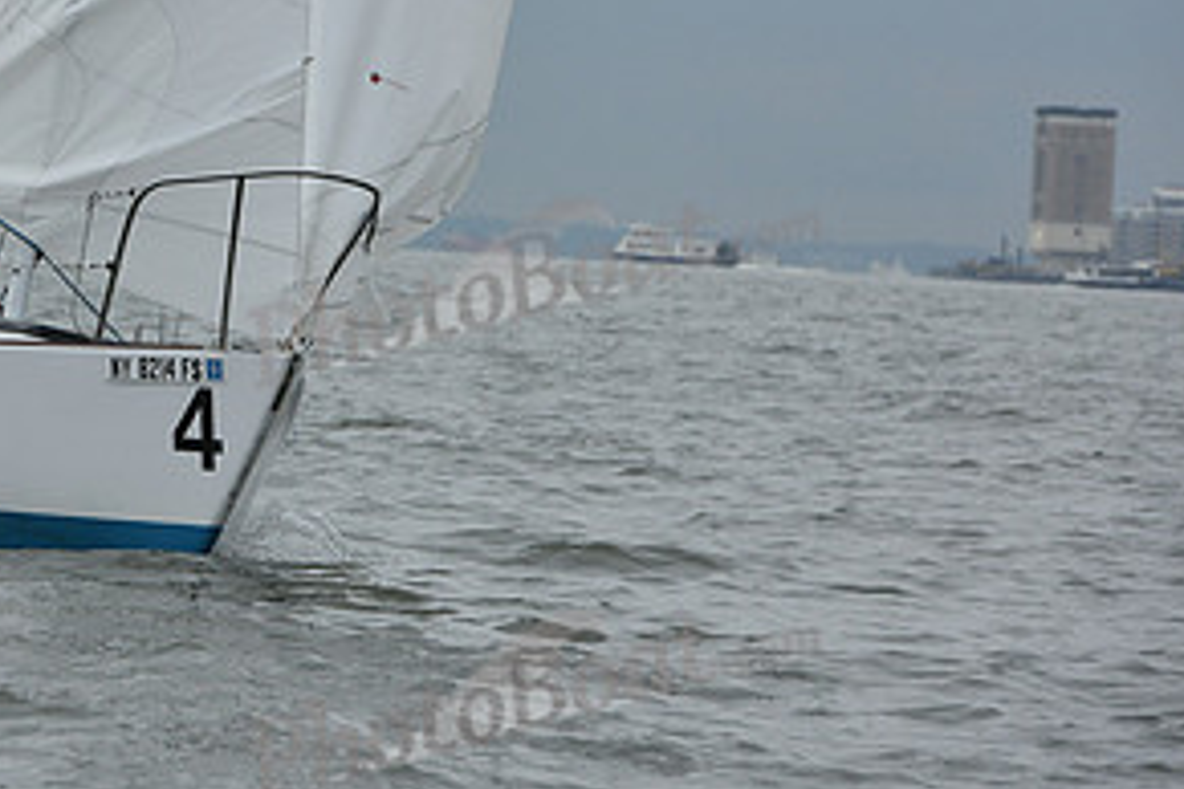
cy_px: 128
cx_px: 41
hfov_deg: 5.3
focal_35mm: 389
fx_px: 12793
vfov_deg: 3.5
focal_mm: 195
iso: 400
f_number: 8
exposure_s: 1/800
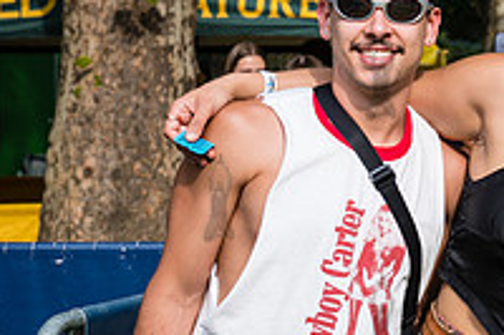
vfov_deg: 8.5
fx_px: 2252
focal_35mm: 161
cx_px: 758
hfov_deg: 12.2
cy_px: 136
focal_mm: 46
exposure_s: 1/200
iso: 100
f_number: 4.5
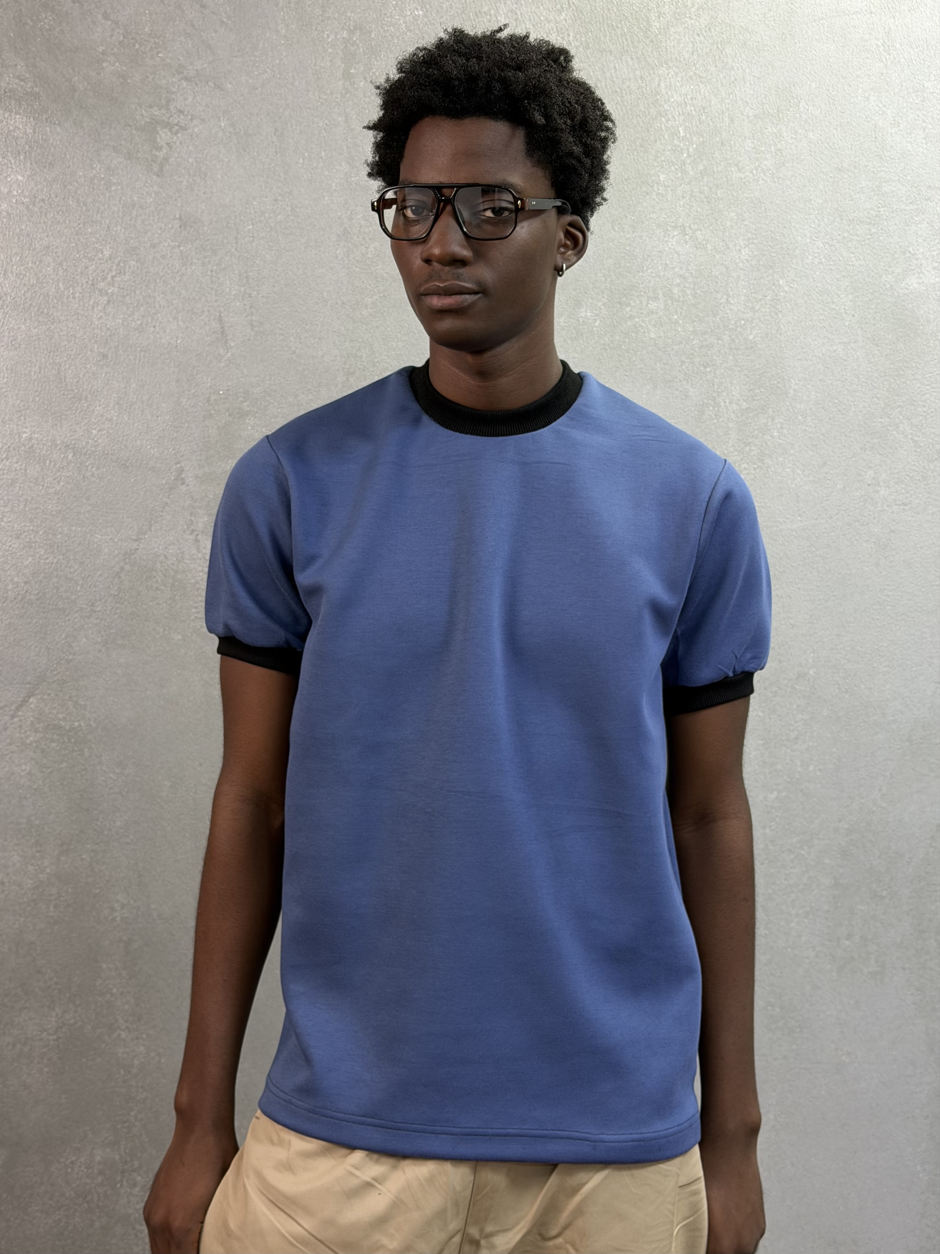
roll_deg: +0.4
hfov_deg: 30.3
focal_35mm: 48
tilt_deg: -2.0
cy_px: 627
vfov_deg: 39.7
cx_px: 470
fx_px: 1738
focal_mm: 6.76
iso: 100
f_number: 1.78
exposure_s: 1/81
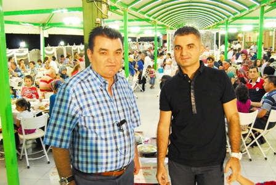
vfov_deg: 34.3
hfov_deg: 49.5
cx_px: 138
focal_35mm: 39
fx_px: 299
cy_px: 92
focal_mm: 26
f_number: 5.6
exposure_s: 1/10
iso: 1600
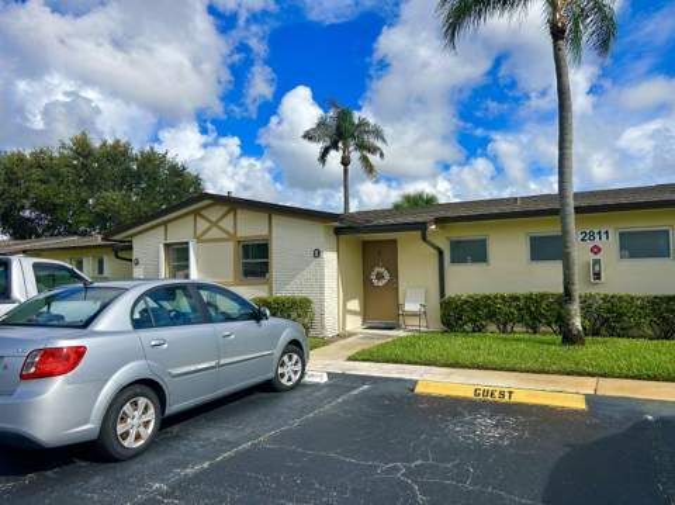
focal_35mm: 26
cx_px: 338
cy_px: 252
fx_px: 506
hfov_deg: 67.4
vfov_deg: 53.0
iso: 50
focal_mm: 5.7
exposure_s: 1/5319
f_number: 1.5
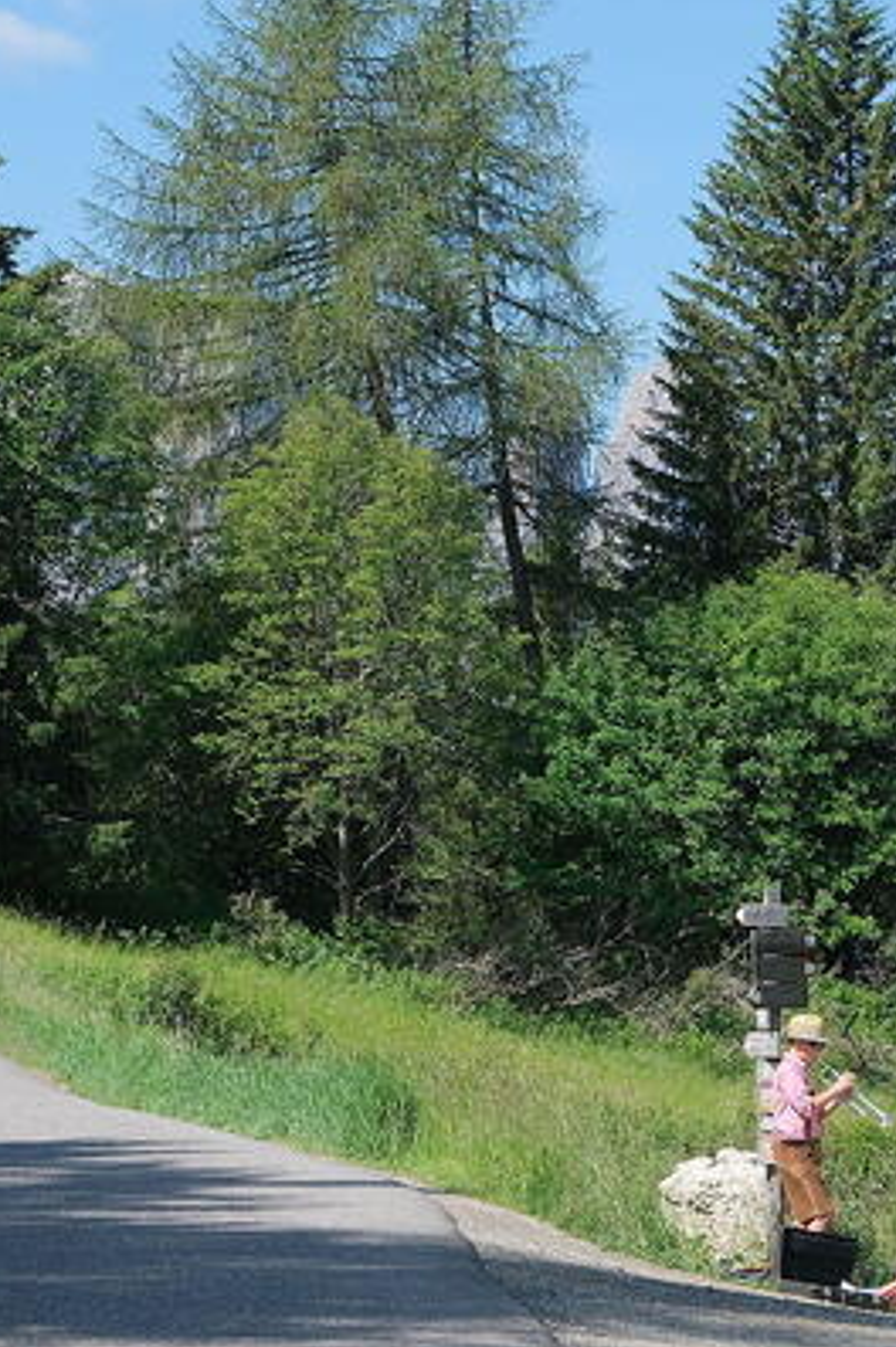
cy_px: 672
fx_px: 4301
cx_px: 567
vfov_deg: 17.8
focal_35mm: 115
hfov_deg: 11.9
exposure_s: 1/640
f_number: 5.6
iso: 320
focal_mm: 50.5
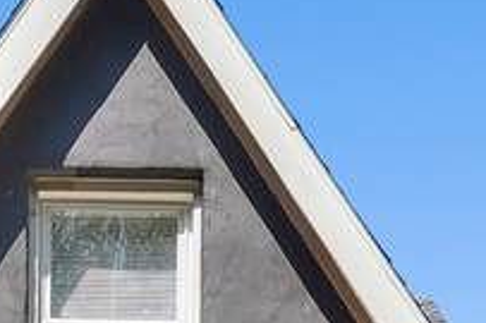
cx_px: 89
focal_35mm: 101
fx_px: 1362
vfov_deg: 11.1
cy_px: 812
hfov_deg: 20.0
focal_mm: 16
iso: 1000
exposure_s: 1/1250
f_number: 7.1
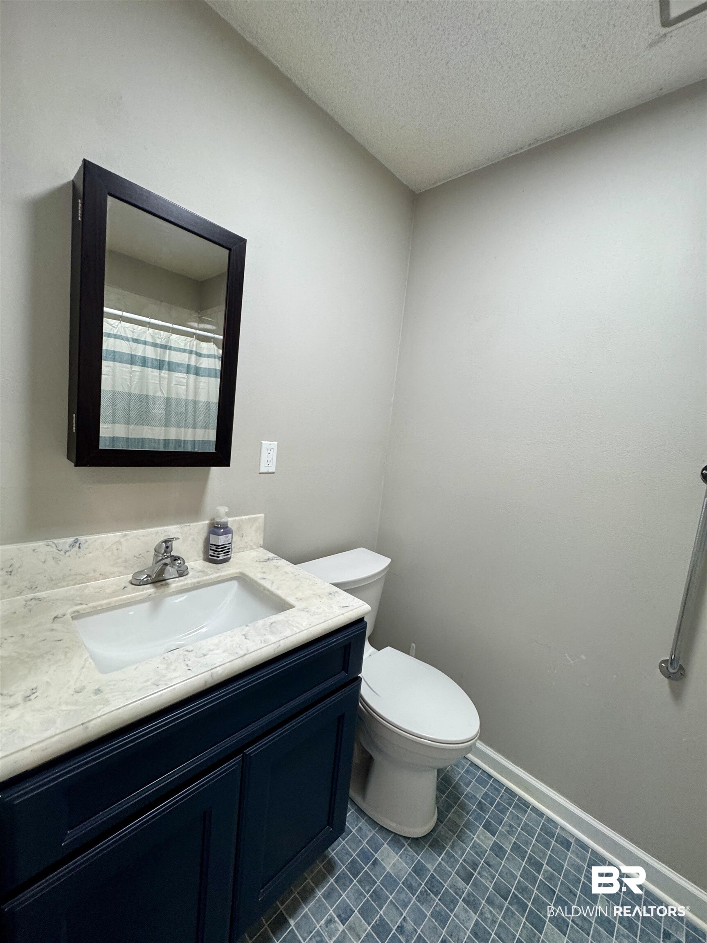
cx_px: 354
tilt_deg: -6.2
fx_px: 381
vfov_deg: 102.1
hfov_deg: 85.7
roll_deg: -5.5
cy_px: 472
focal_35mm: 14
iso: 200
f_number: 2.2
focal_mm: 2.22
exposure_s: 1/120
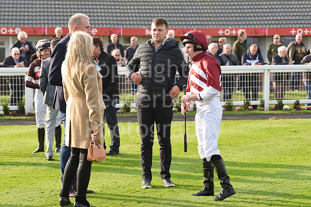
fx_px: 881
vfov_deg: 13.4
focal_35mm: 102
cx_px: 156
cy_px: 104
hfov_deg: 20.0
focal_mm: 102
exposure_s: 1/800
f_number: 5.6
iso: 640
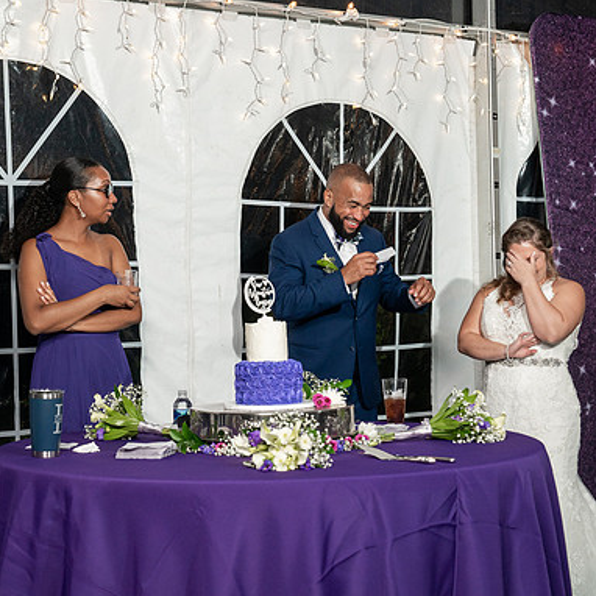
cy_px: 299
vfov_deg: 27.7
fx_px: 1208
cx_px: 176
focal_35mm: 62
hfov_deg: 27.5
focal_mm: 48
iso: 1600
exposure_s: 1/200
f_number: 5.6
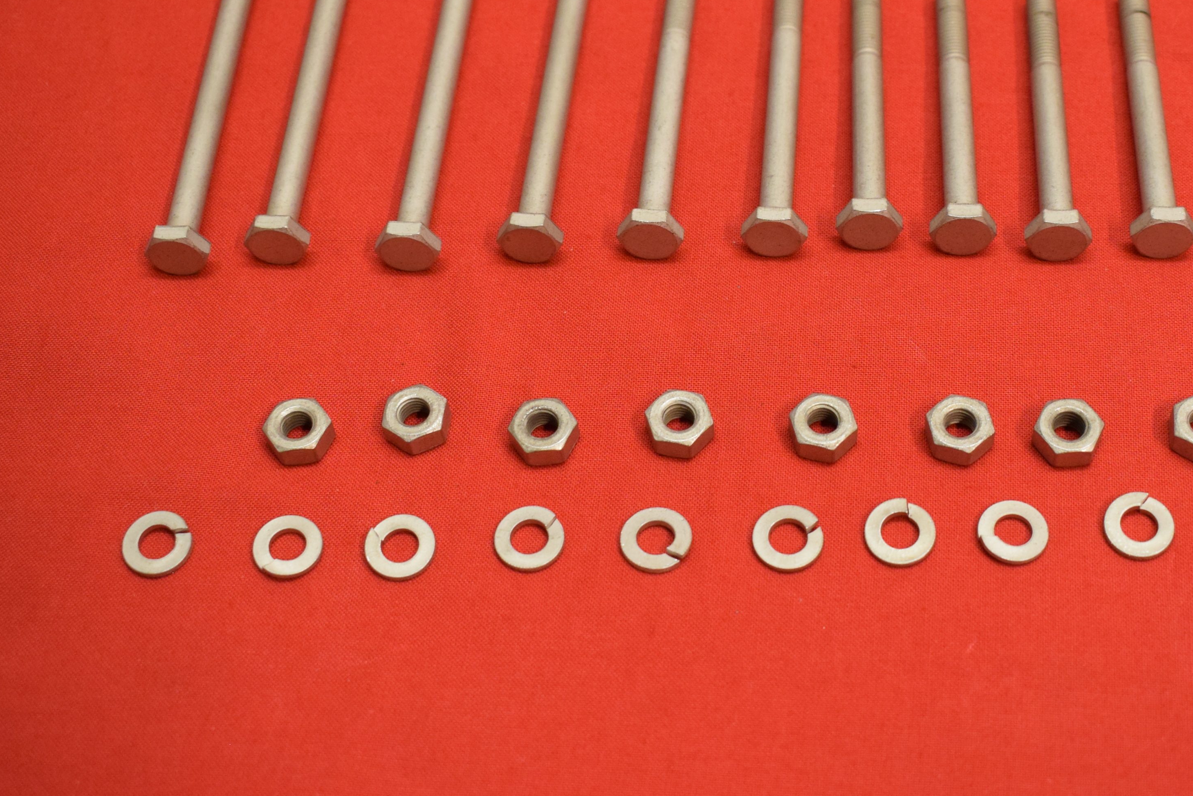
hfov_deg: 34.5
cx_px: 734
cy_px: 359
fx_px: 1915
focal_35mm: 58
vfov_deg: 23.5
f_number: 5
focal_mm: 25
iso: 2000
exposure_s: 1/125
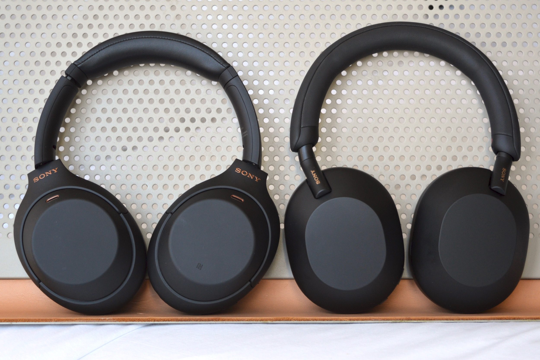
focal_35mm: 60
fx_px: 900
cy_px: 180
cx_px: 270
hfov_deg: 33.4
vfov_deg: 22.6
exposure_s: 1/60
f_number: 5
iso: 400
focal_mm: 40
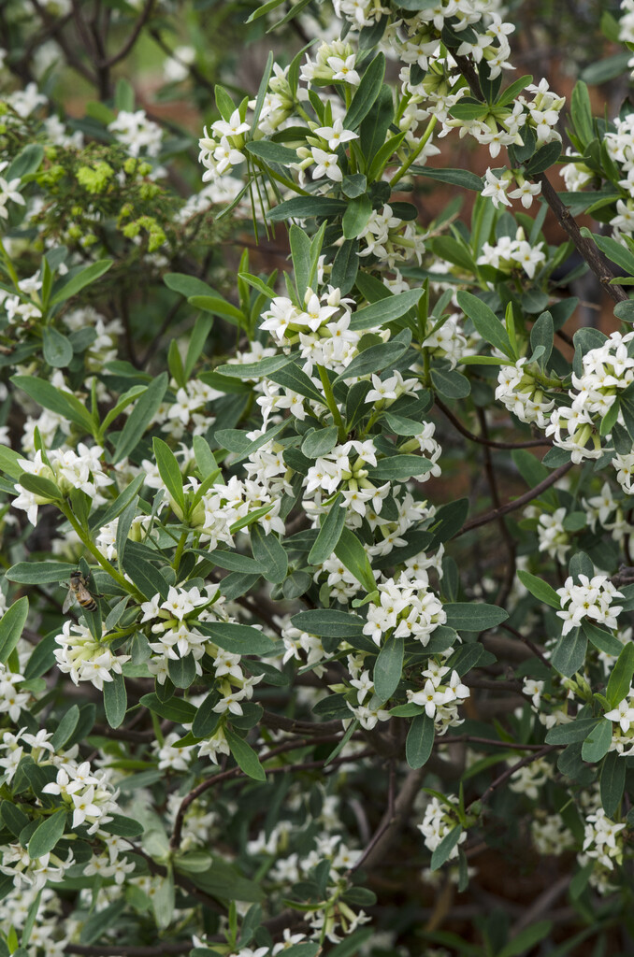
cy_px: 478
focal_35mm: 128
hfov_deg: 10.7
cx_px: 317
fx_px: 3384
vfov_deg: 16.1
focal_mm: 85
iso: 250
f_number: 8
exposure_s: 1/320
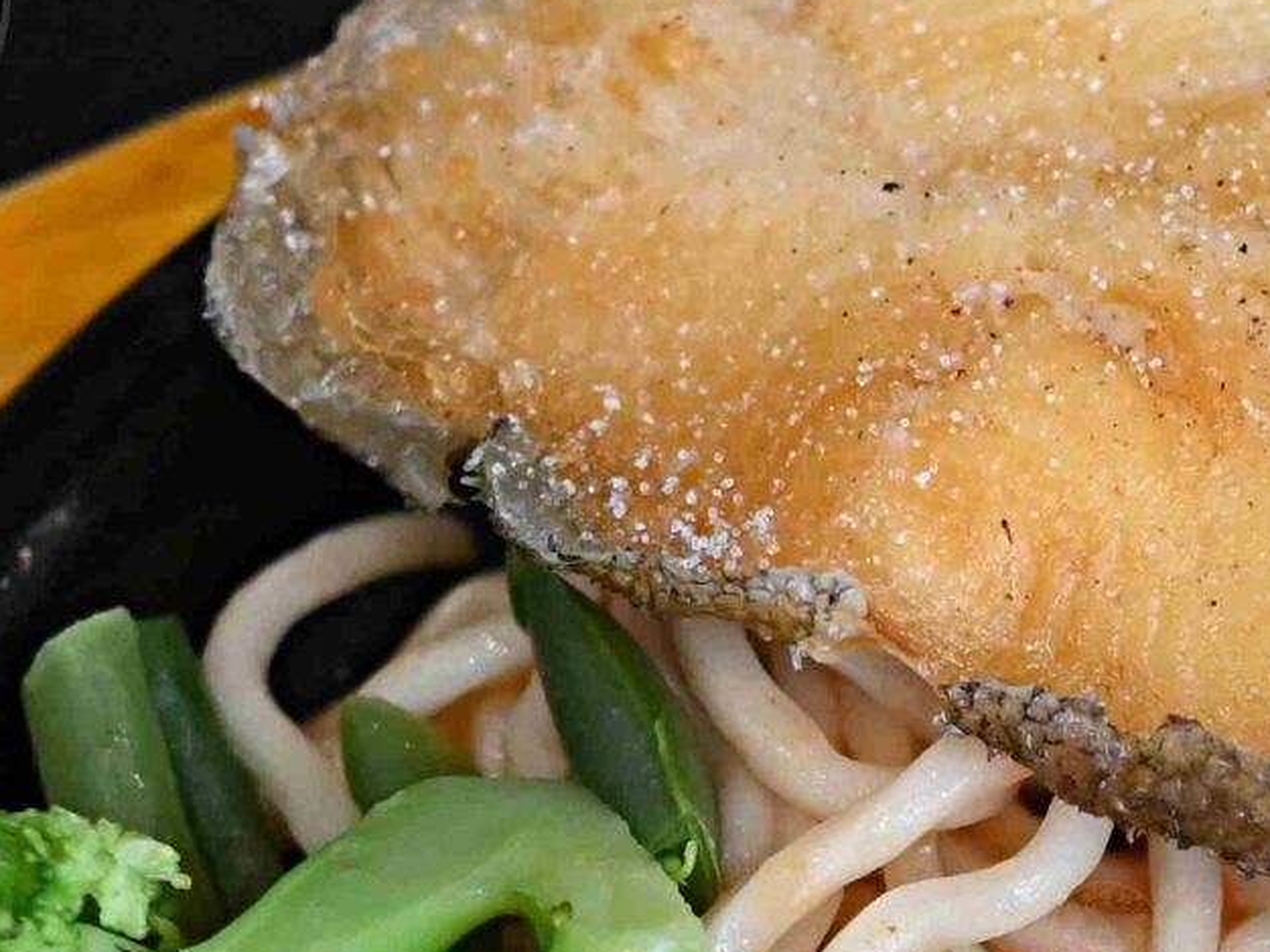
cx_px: 1589
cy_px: 1251
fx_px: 10819
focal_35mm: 295
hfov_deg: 6.7
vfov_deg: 5.0
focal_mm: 50
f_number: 3.2
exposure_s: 1/200
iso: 1800
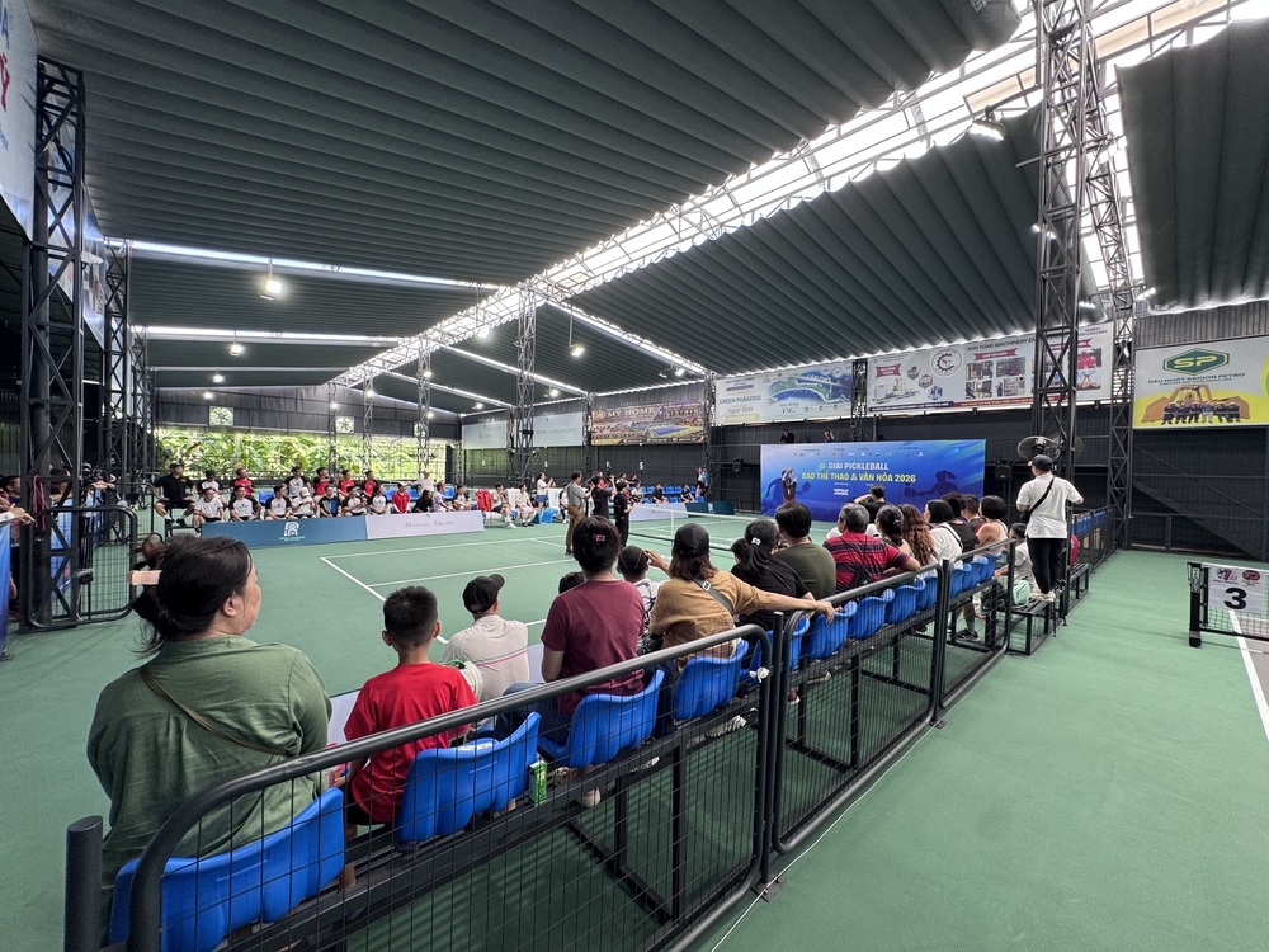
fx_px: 513
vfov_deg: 85.7
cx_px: 634
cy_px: 476
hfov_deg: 102.1
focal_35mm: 14
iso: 80
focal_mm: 2.22
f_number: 2.2
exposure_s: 1/100
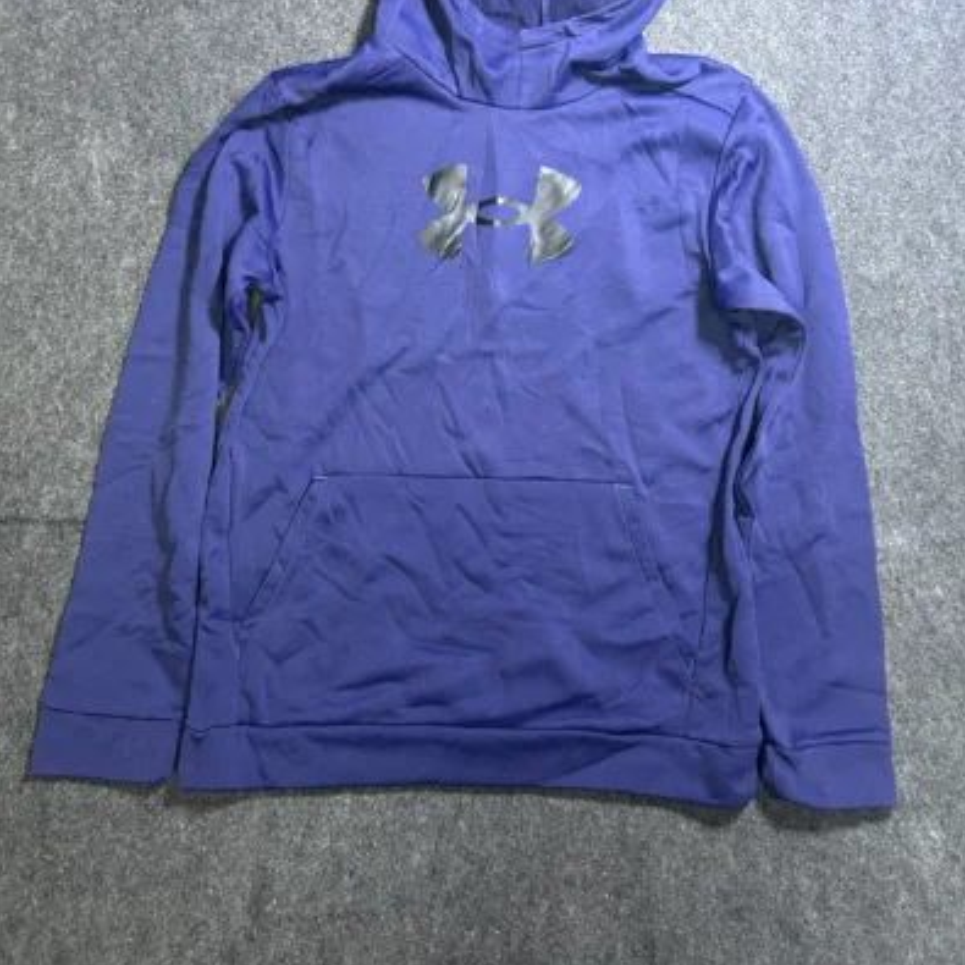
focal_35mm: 31
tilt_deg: -55.8
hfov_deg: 52.5
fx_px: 978
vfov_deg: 52.1
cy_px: 373
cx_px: 484
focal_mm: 5.7
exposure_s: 1/33
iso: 400
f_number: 1.5
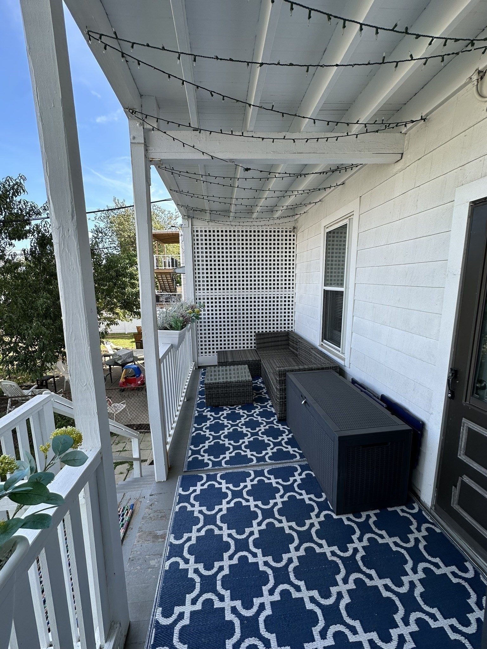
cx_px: 244
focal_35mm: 14
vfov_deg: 102.1
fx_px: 263
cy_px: 324
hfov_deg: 85.7
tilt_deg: -10.3
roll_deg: -0.2
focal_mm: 2.22
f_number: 2.2
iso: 40
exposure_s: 1/279
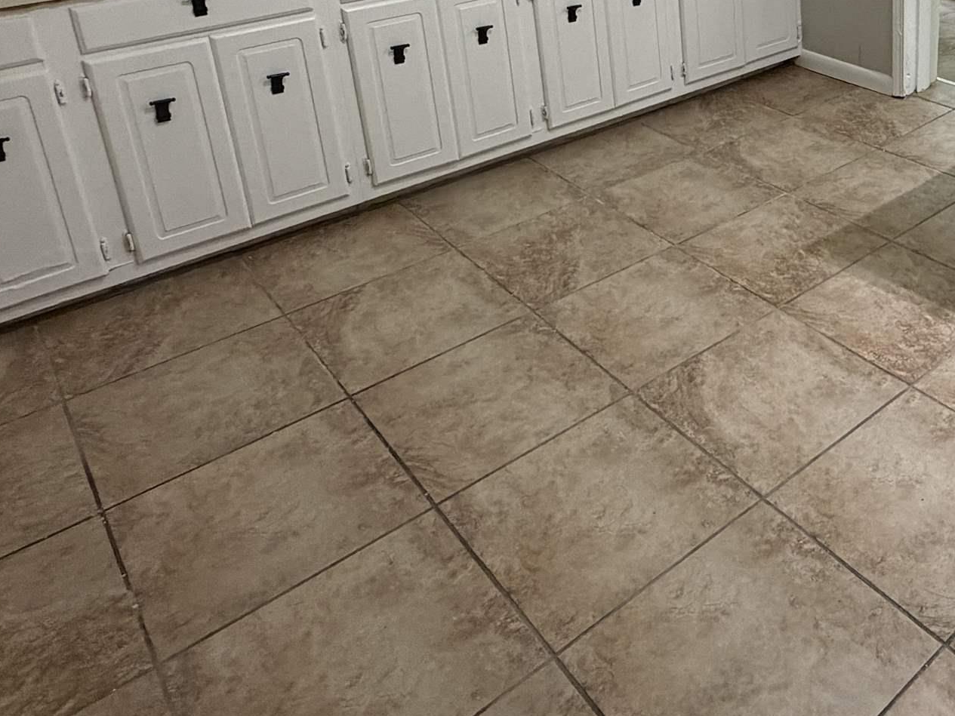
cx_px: 846
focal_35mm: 34
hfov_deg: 48.7
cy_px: 31
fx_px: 938
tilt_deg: -17.5
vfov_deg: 38.0
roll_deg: +0.9
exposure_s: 1/60
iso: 250
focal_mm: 2.22
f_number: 2.2
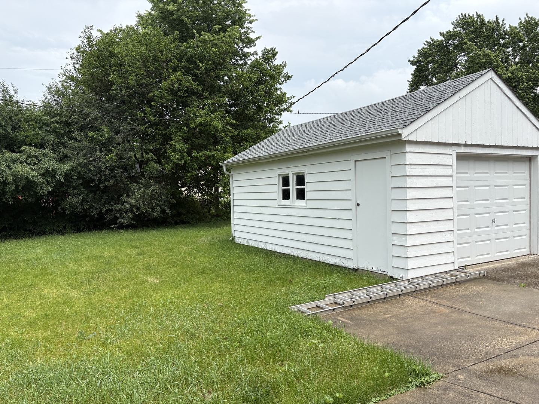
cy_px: 202
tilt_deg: +0.7
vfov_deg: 53.1
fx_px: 405
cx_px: 270
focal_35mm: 26
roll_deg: +0.4
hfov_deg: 67.3
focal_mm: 5.96
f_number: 1.6
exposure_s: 1/3125
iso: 50
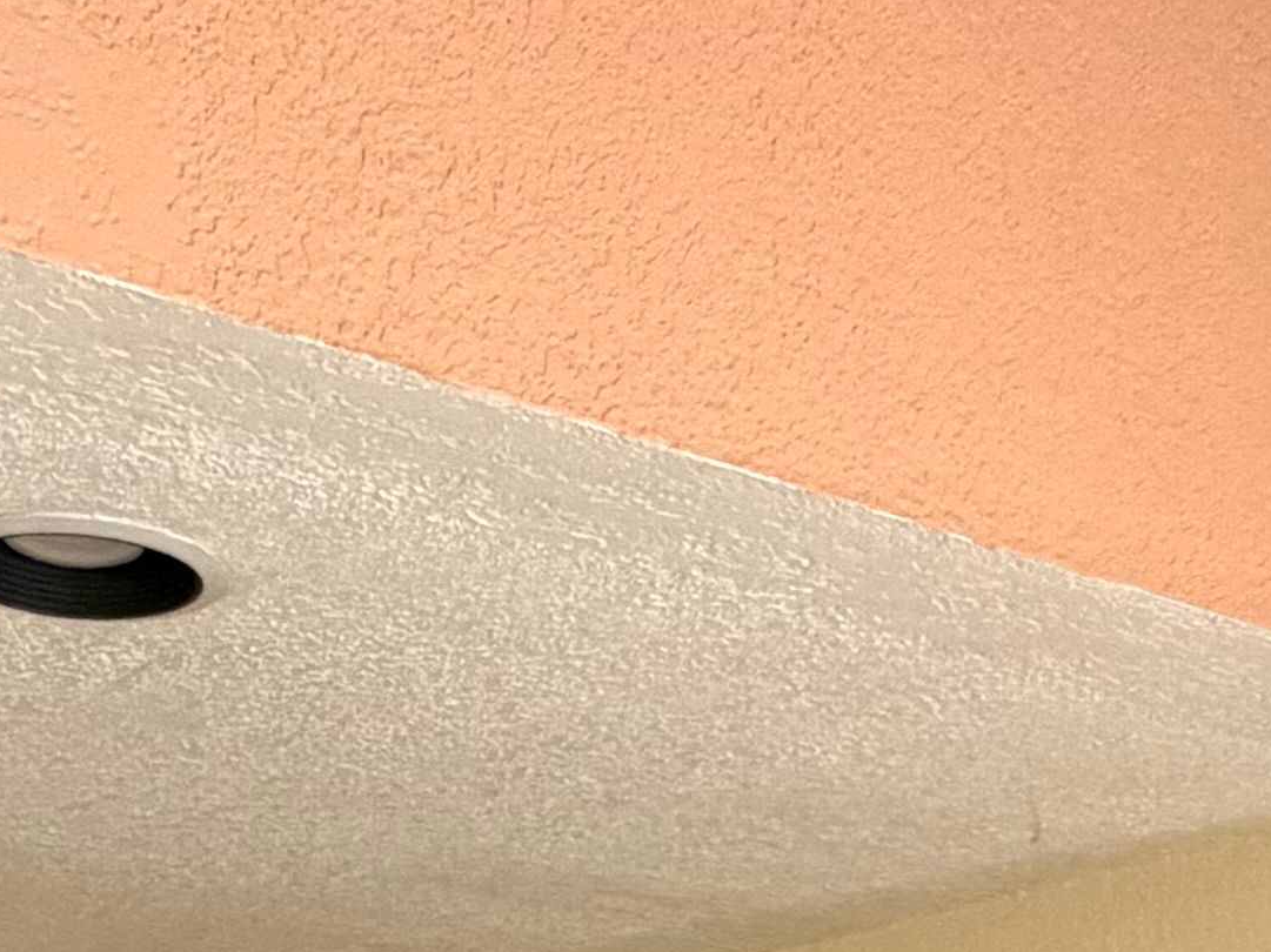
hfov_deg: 26.3
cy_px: 1490
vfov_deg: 17.5
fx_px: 2716
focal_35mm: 74
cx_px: 710
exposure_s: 1/118
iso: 320
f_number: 2.2
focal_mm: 2.22
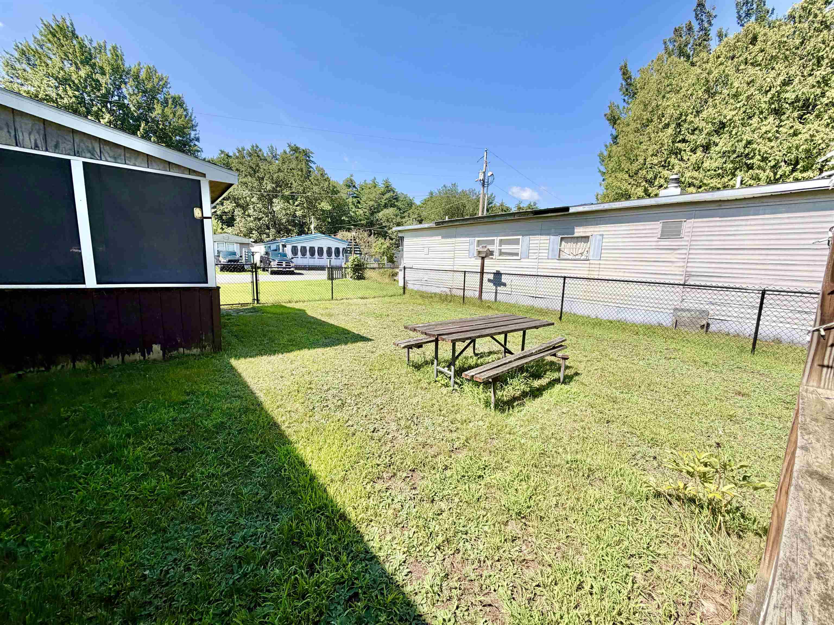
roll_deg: -0.7
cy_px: 312
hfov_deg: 102.1
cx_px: 417
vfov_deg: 85.7
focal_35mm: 14
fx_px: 337
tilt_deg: -7.0
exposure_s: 1/770
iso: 32
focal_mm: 2.22
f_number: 2.2
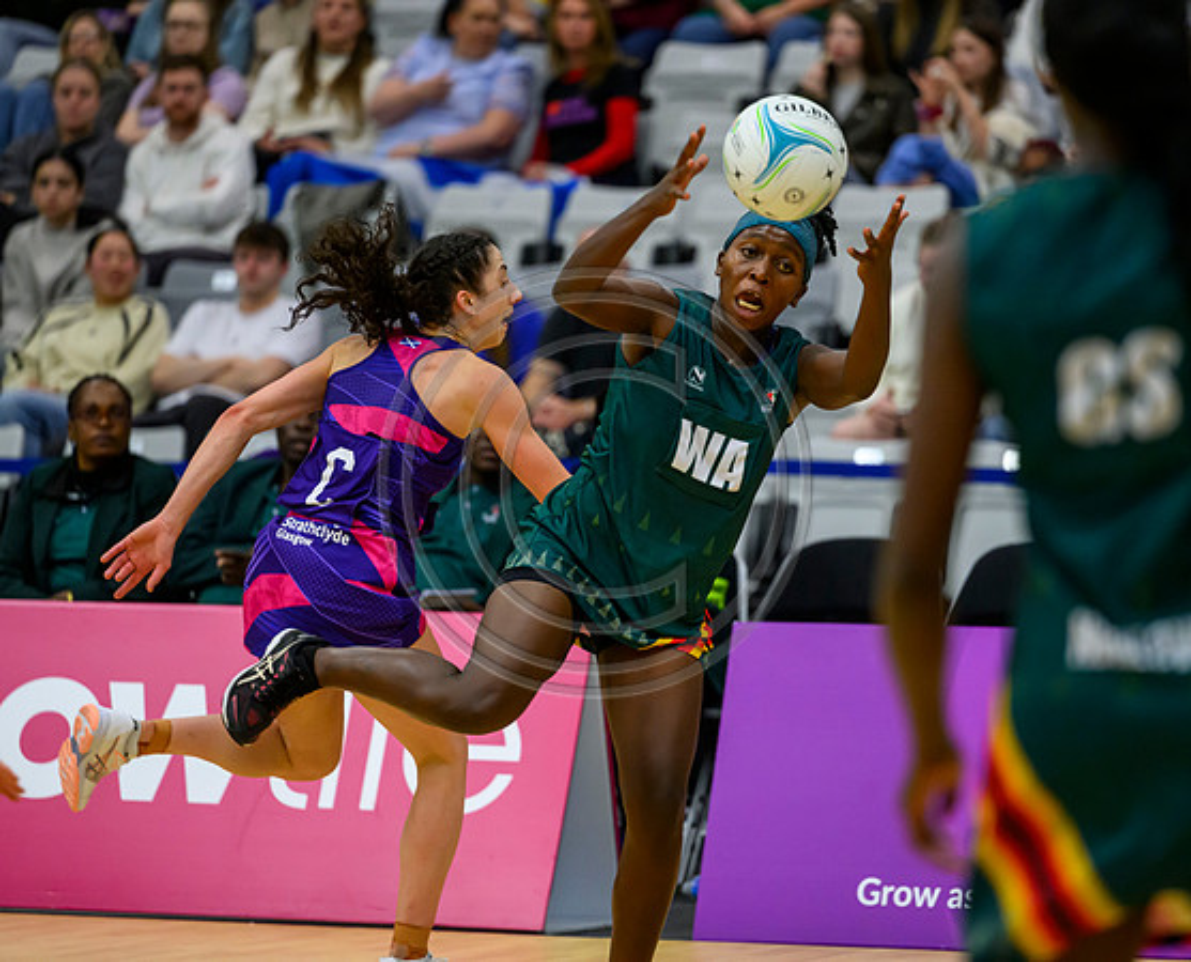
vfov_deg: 6.1
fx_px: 9021
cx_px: 639
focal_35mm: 255
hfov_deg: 7.6
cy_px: 421
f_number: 2.8
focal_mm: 200
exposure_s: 1/1000
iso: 4000
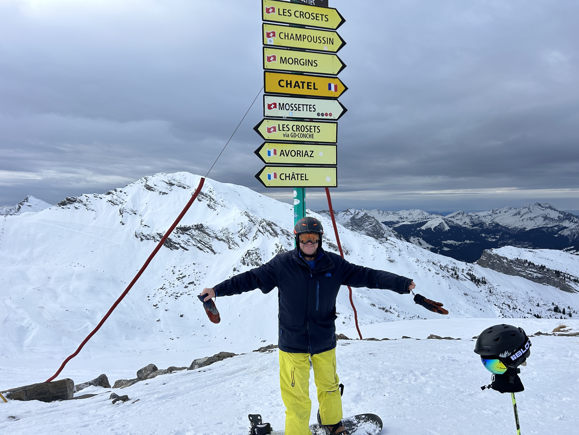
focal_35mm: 26
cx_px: 290
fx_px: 435
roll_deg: -1.7
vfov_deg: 53.1
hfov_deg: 67.3
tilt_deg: -3.1
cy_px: 218
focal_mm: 5.7
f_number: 1.5
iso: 50
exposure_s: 1/4630
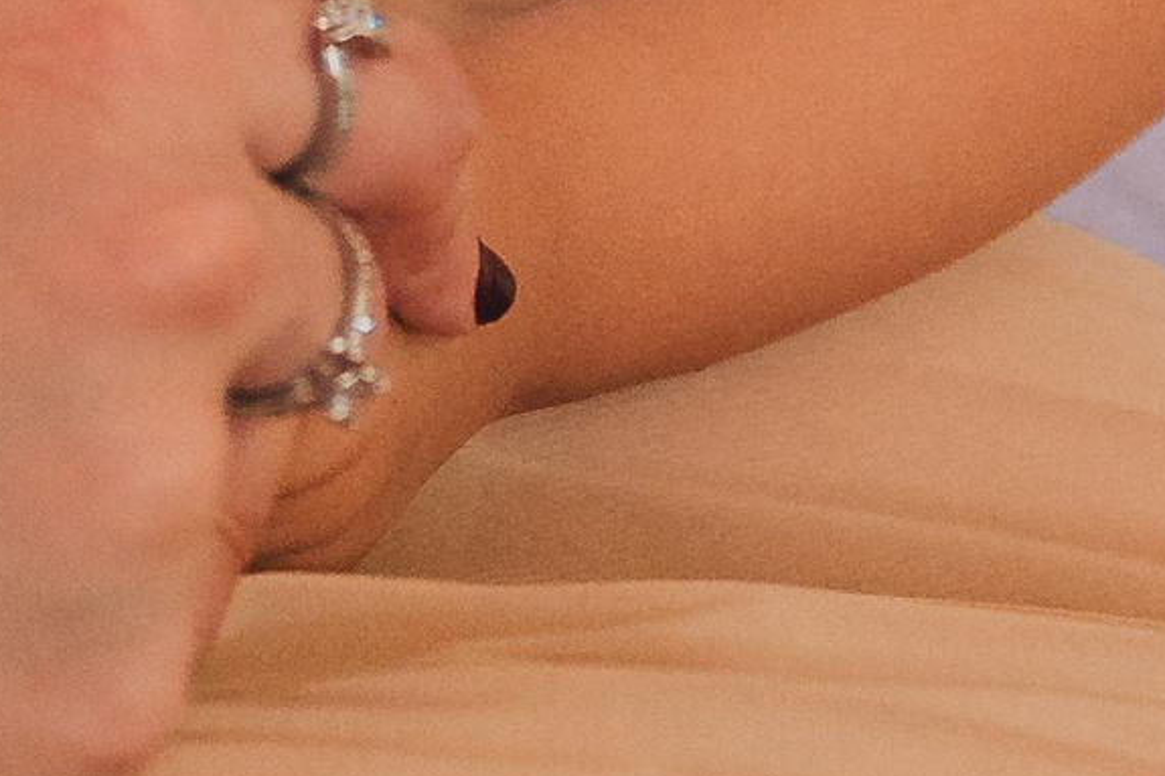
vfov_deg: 3.8
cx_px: 213
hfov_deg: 6.2
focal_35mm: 334
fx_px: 10805
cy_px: -2713
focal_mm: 50
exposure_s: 1/400
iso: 2500
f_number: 1.8
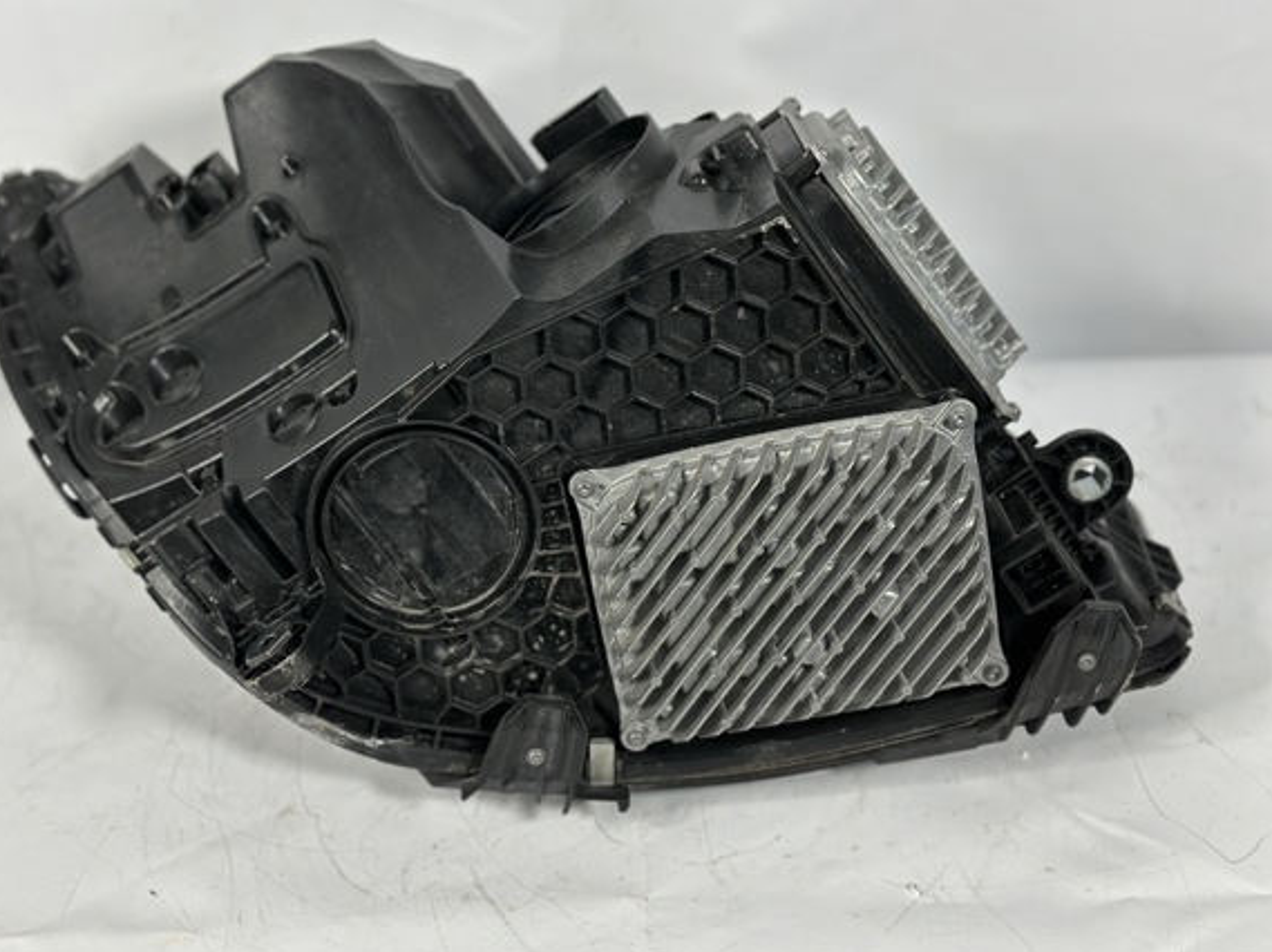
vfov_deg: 27.0
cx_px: 559
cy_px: 444
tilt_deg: -33.9
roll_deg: +3.8
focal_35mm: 54
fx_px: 1983
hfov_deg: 35.5
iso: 125
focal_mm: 6.86
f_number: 1.78
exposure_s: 1/100
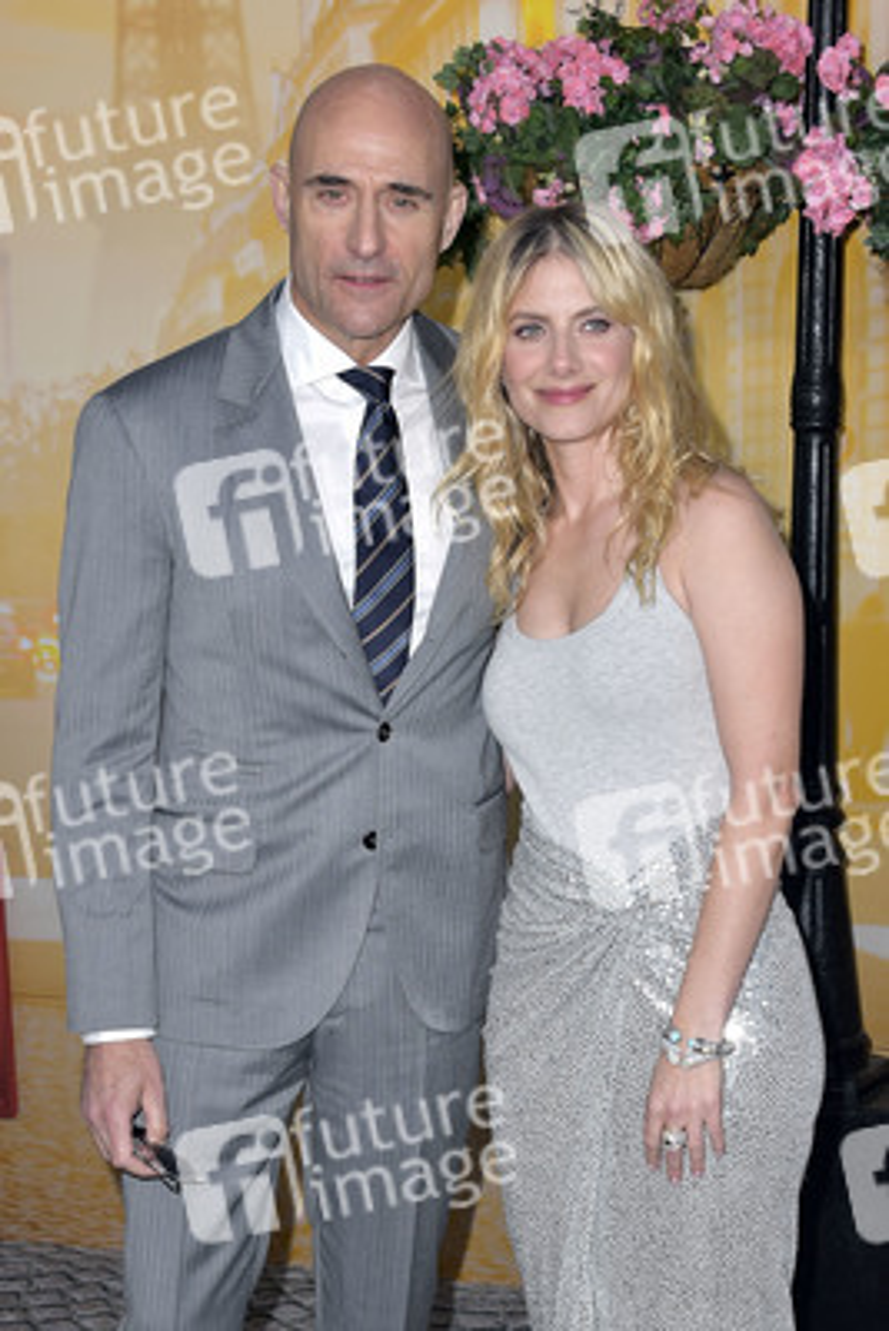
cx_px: 444
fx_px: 1628
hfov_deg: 30.5
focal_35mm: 44
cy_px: 666
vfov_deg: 44.5
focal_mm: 44
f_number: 6.3
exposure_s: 1/250
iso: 320
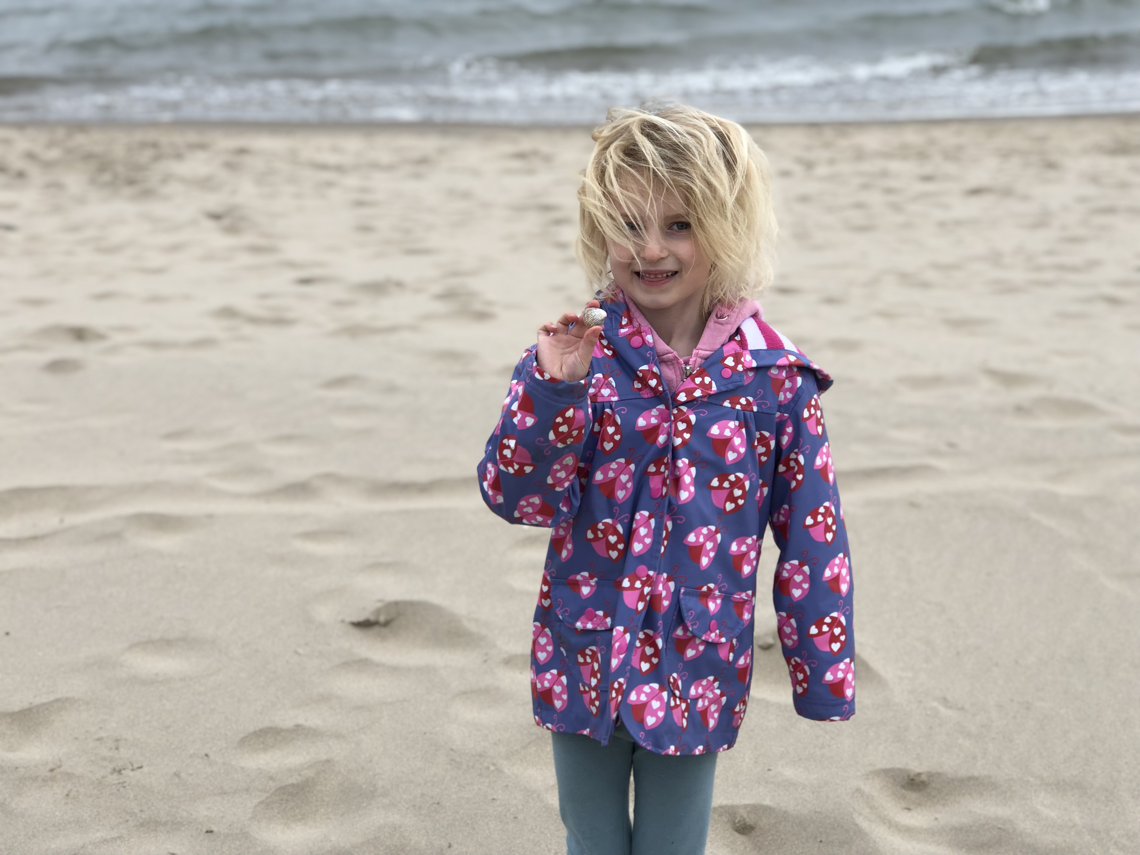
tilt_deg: -20.0
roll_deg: +0.0
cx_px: 570
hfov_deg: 33.8
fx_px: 1877
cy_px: 428
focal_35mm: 57
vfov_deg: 25.7
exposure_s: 1/220
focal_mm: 6.6
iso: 20
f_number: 2.8
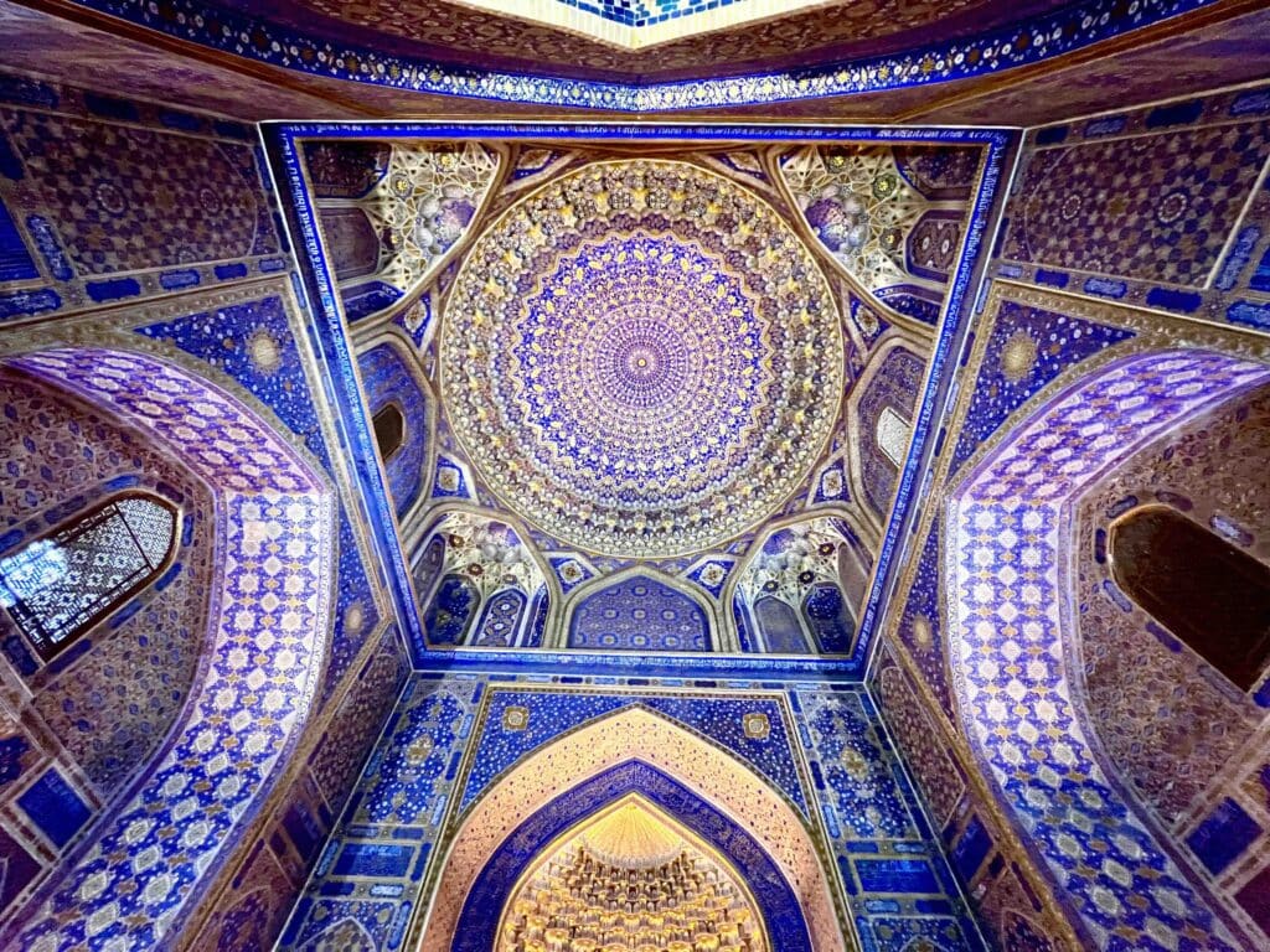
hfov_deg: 106.2
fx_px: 477
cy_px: 476
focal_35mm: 13
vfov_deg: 89.9
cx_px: 635
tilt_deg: +61.8
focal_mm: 1.57
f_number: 1.8
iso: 640
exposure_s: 1/50
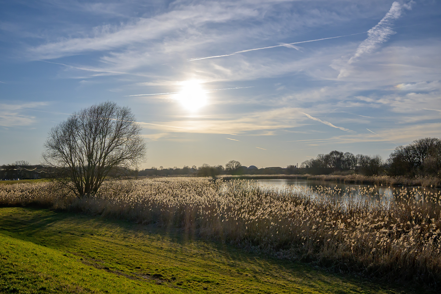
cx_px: 220
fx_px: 505
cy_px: 147
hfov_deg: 47.2
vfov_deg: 32.4
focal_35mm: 41
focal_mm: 27.5
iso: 400
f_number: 9.5
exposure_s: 1/3000
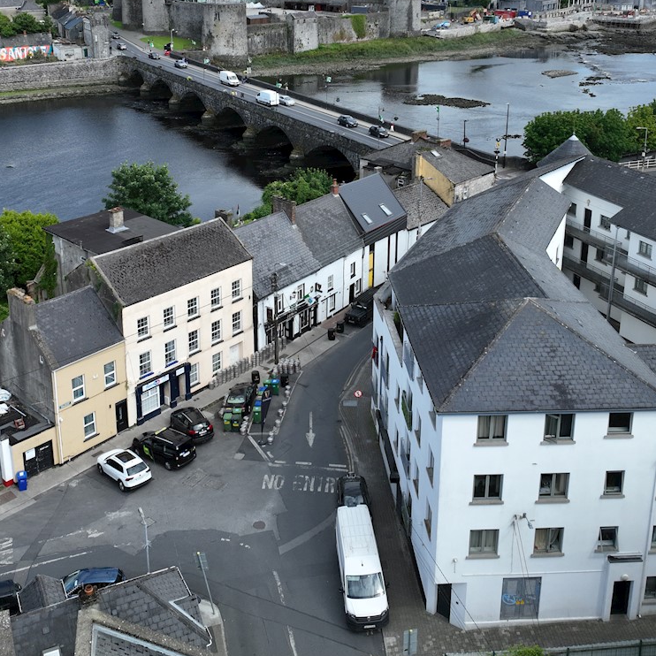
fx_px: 858
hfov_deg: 41.8
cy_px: 196
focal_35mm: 40
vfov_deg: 41.1
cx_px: 306
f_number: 2.8
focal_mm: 12.29
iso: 200
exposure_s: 1/2500
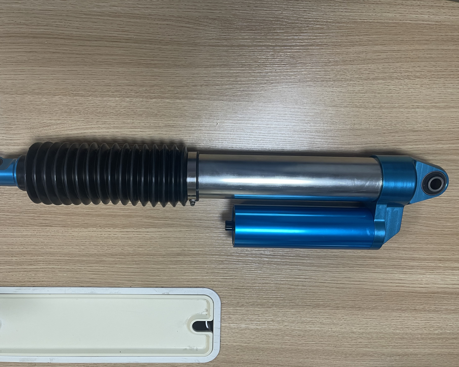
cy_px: 183
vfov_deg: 53.2
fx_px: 367
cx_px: 211
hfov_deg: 64.0
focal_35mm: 27
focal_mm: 5.1
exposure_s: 1/50
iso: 80
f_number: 1.6
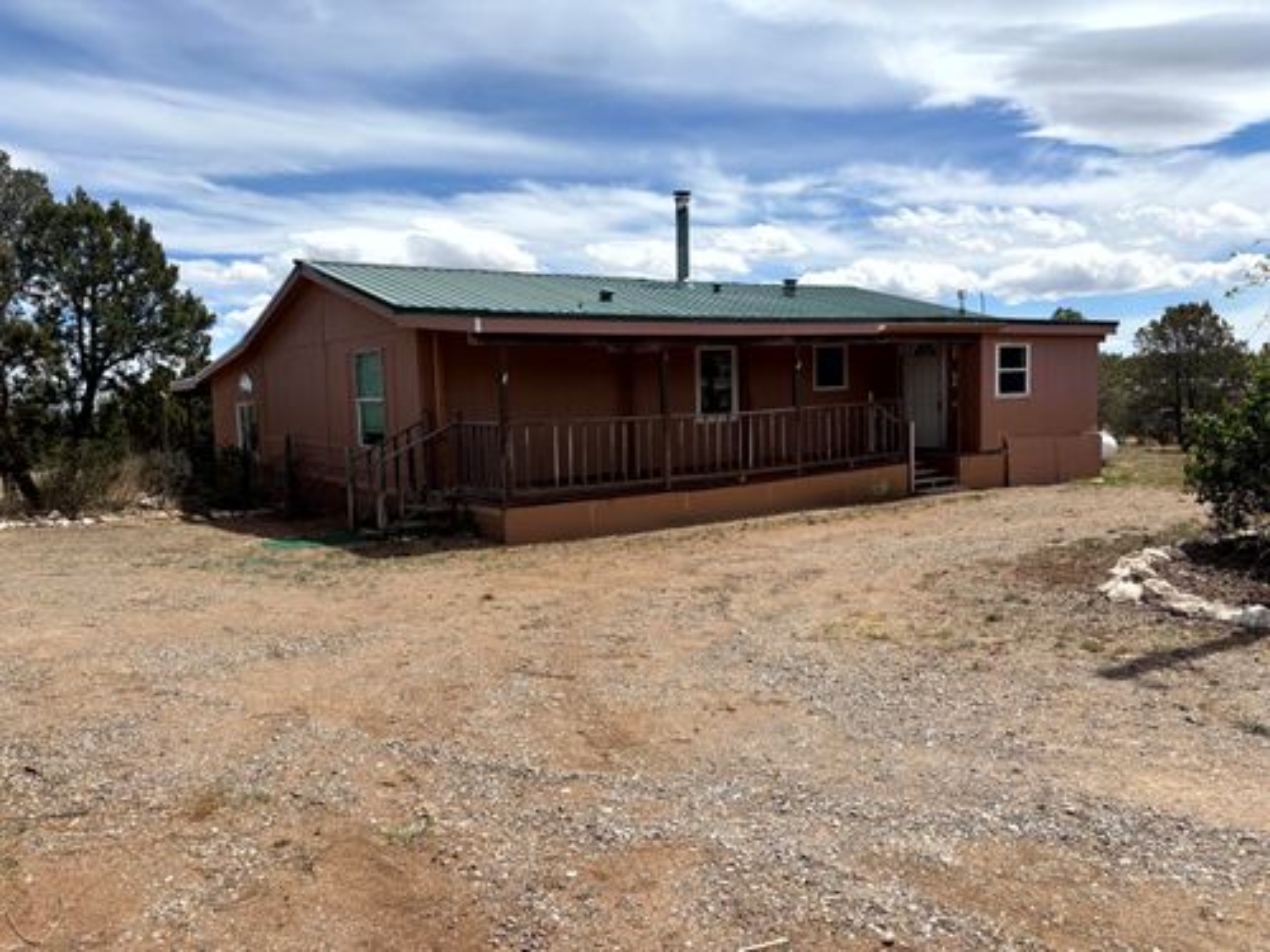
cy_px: 476
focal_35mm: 26
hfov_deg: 67.3
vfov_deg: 53.1
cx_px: 635
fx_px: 954
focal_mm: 5.96
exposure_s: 1/5348
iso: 50
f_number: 1.6
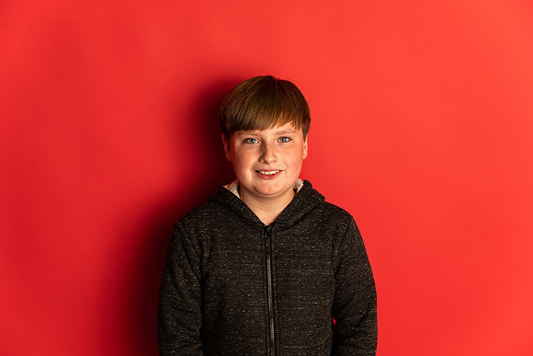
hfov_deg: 39.6
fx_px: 740
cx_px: 266
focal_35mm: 50
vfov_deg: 27.0
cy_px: 178
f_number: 4
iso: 100
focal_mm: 50
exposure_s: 1/160
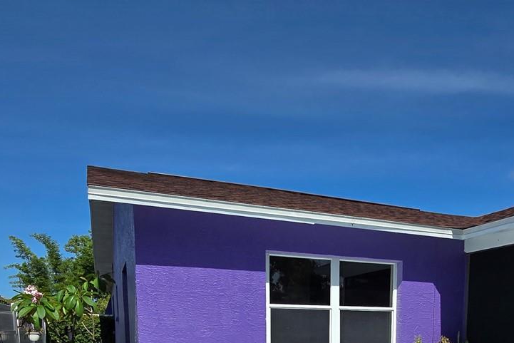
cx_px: 317
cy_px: 382
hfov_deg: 61.2
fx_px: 428
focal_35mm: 30
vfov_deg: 36.5
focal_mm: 2.2
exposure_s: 1/3747
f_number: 2.2
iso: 50
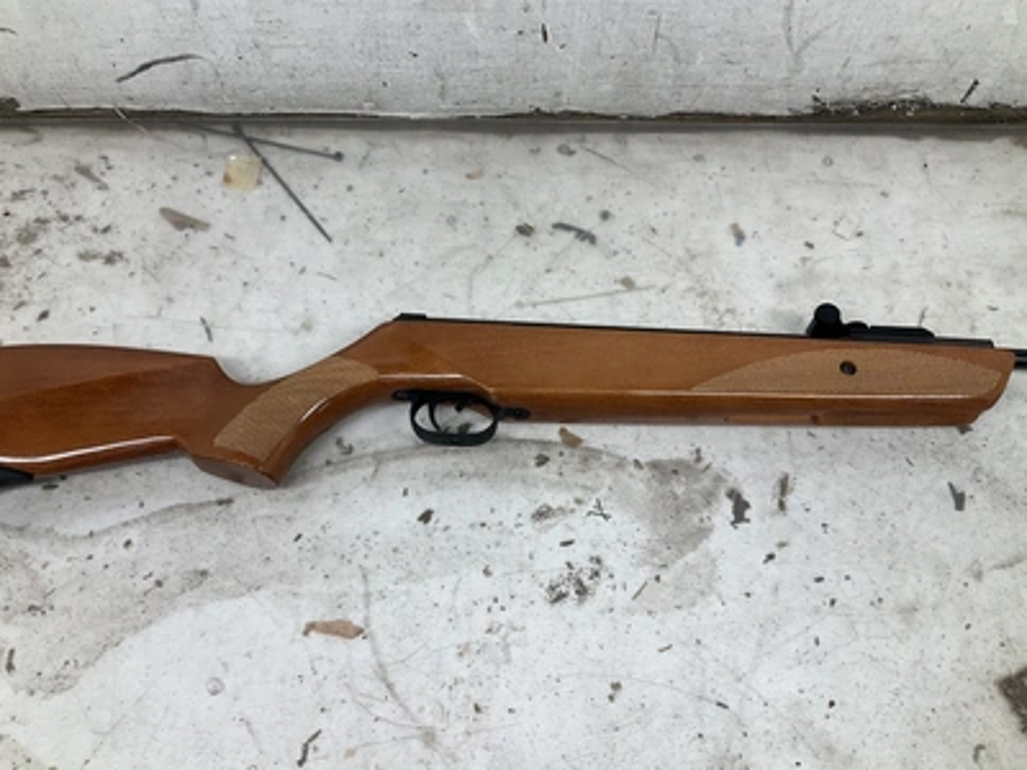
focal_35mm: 29
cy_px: 385
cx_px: 514
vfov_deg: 48.2
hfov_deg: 61.7
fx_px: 860
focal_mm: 3
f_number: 1.8
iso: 40
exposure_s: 1/120
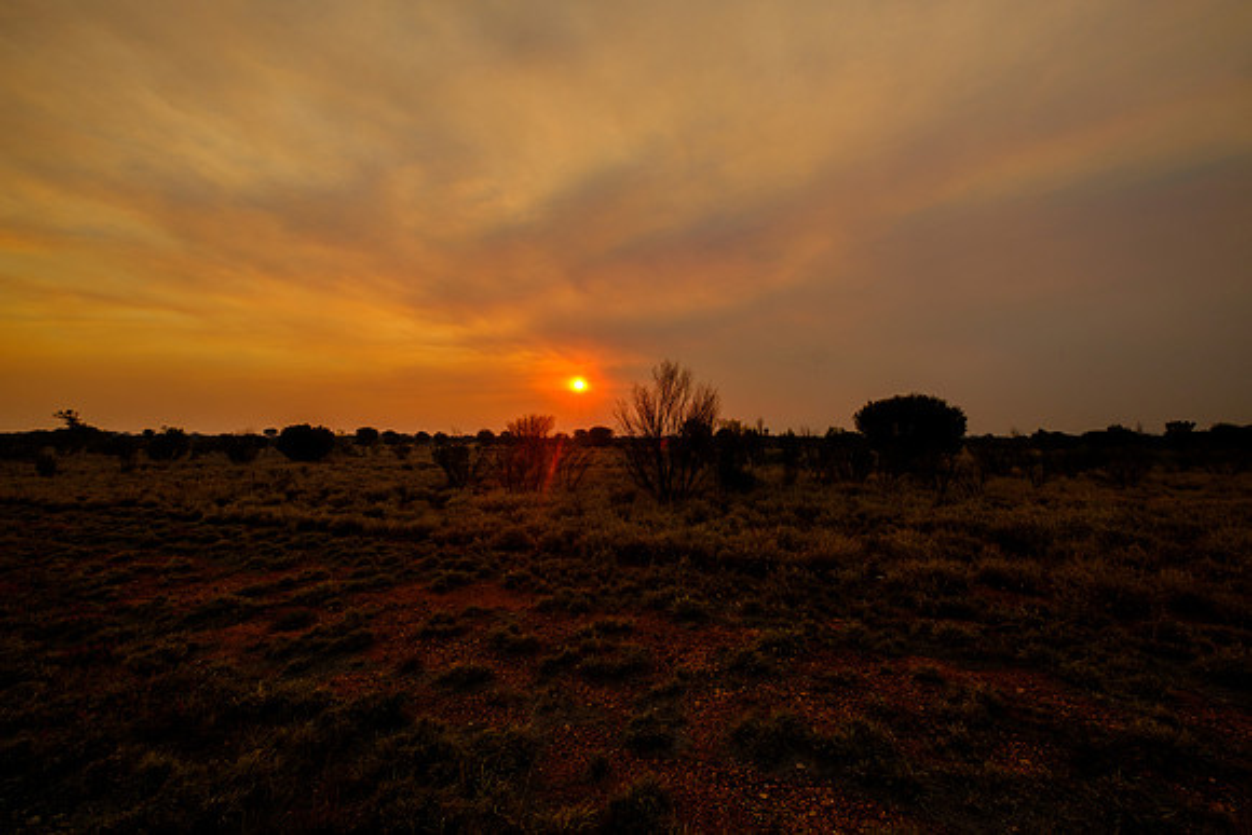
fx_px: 522
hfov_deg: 100.4
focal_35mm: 15
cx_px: 626
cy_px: 418
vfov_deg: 77.4
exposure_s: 1/140
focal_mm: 10
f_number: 8
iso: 200
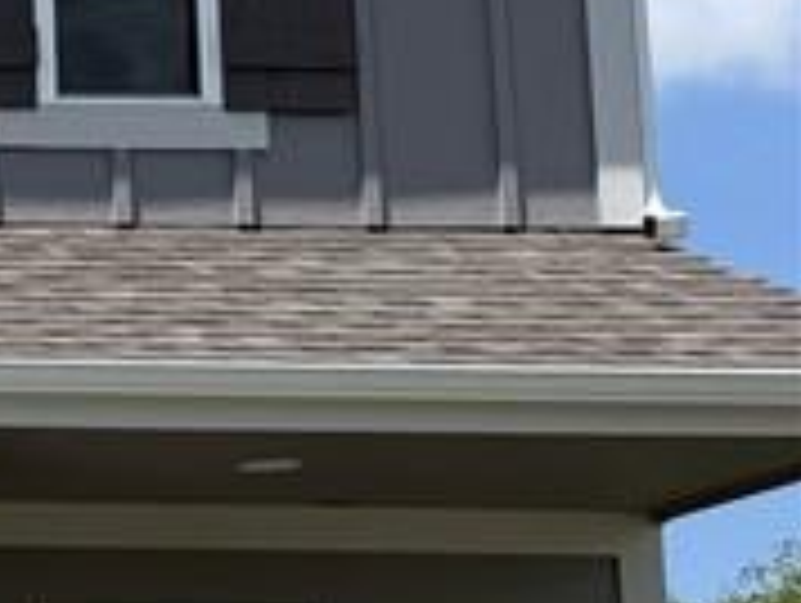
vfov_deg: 10.7
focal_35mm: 138
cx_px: -1498
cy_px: 594
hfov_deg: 10.6
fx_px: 3198
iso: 80
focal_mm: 6.76
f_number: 1.78
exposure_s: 1/6711
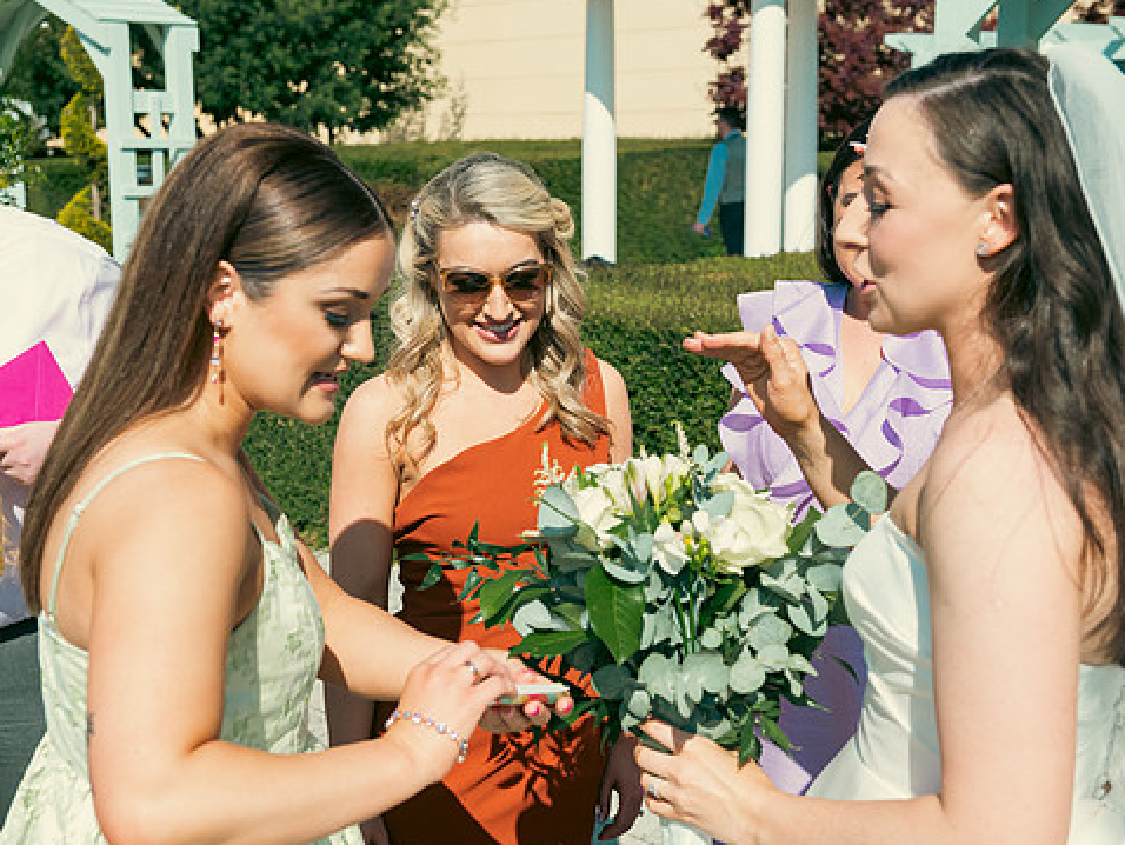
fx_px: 1593
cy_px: 444
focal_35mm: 49
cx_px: 527
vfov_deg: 29.7
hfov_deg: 38.9
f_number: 5.6
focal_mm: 42
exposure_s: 1/1000
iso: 200
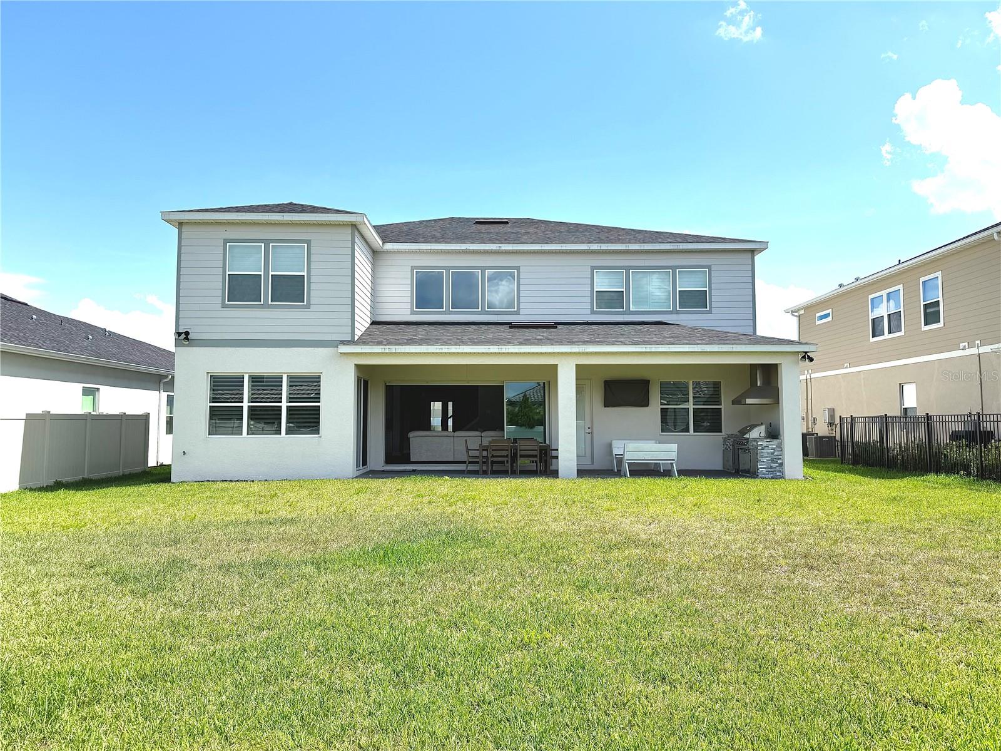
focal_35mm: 24
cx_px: 500
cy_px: 376
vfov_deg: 56.8
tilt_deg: +4.1
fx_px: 694
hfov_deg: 71.6
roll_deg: +0.6
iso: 80
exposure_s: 1/4975
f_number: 1.78
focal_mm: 6.76
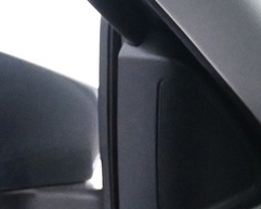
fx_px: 1644
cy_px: 557
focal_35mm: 213
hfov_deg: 8.2
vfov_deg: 6.8
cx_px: 687
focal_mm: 22.5
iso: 4000
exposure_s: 1/50
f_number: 4
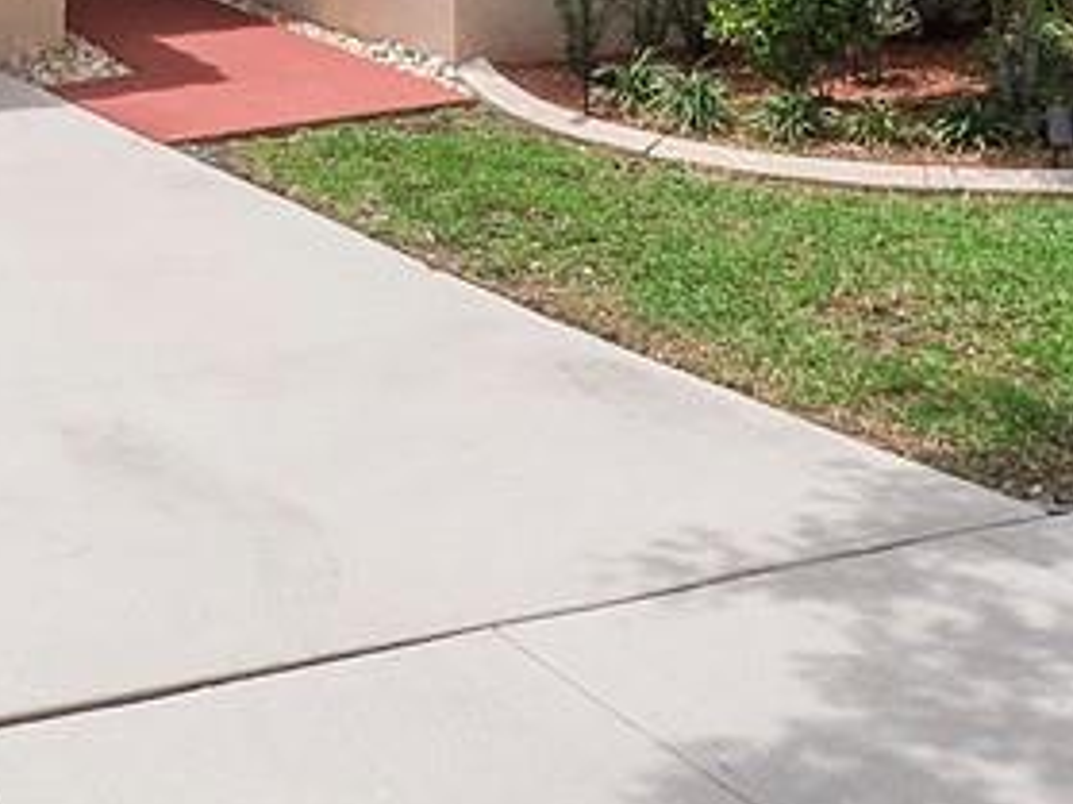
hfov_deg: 21.9
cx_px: 154
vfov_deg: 15.7
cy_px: -337
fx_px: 2727
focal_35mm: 88
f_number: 2.8
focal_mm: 4.39
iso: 110
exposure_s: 1/2500
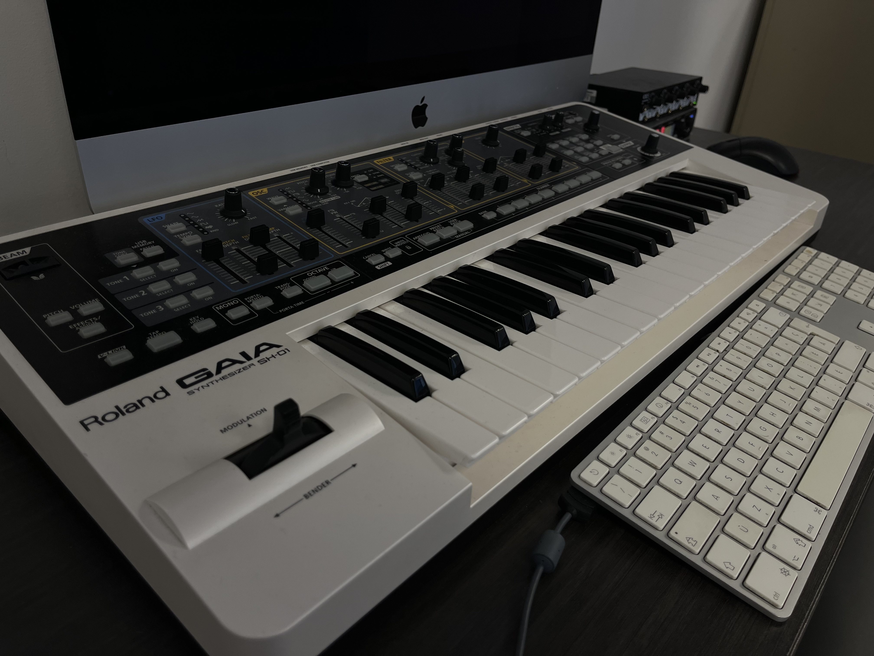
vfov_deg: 53.1
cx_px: 437
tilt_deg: -30.9
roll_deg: -3.9
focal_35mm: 26
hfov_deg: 67.3
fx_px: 656
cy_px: 328
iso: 40
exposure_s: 1/193
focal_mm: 5.1
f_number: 1.6
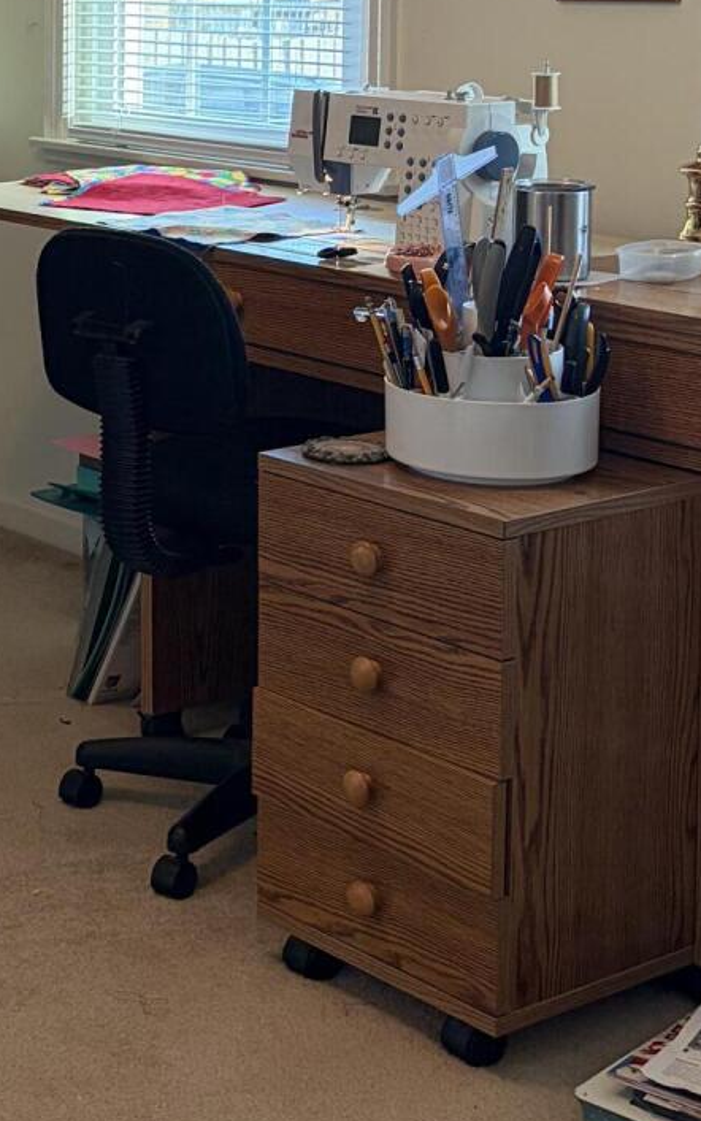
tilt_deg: -5.1
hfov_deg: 15.9
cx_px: -190
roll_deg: +0.5
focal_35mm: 78
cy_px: 116
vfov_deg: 25.7
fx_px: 2384
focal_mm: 5.96
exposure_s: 1/60
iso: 160
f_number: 1.6
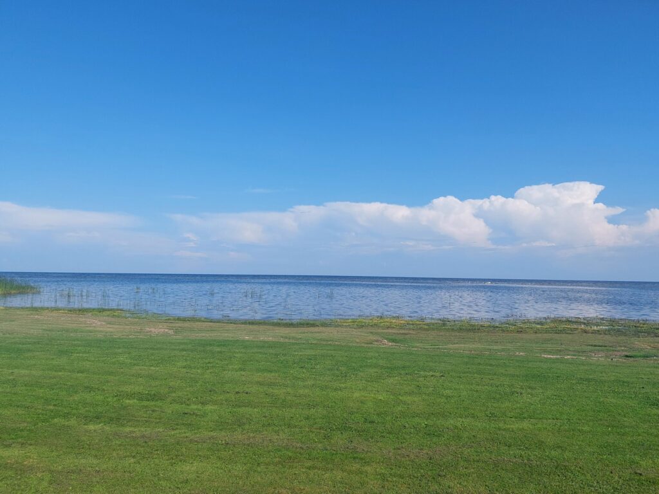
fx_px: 476
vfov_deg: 54.9
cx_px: 330
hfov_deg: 69.4
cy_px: 247
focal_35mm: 25
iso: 40
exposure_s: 1/2000
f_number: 1.8
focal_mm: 5.23
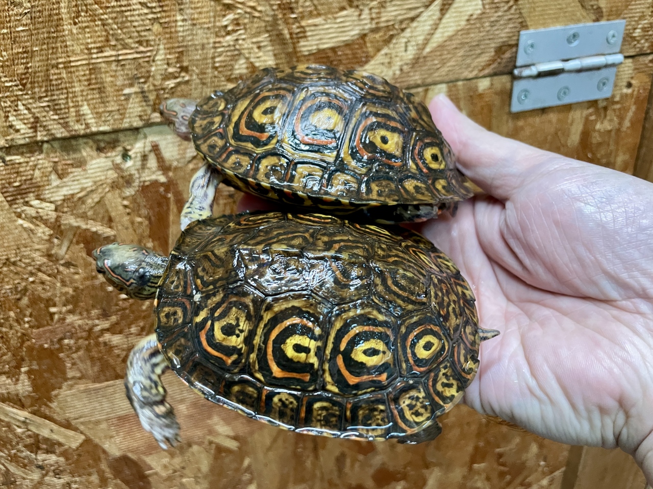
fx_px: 490
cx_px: 326
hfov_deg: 67.3
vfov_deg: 53.1
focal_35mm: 26
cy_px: 244
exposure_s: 1/60
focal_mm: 4.2
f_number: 1.6
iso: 250
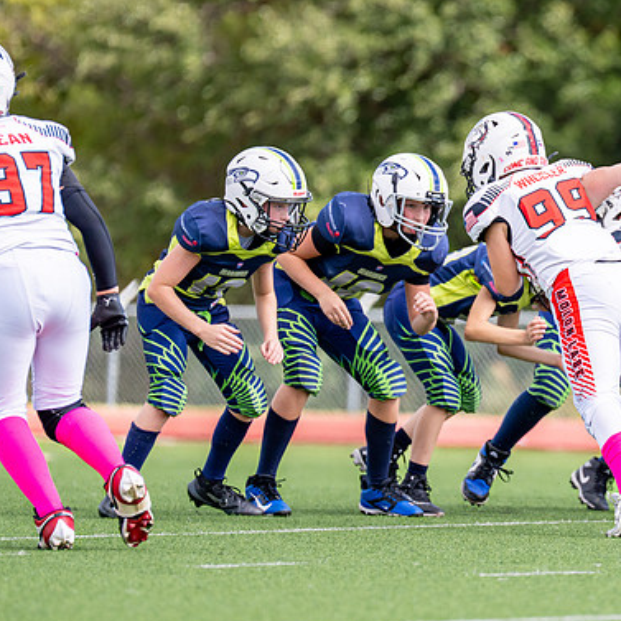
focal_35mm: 428
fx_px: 8687
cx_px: 578
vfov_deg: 4.1
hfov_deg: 4.1
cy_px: 327
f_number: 2.8
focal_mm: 200
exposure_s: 1/3200
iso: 250
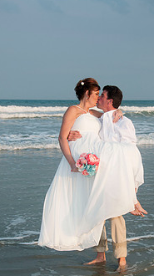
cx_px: 99
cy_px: 169
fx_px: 546
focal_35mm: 75
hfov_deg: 16.0
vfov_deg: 28.2
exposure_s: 1/250
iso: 100
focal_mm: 35
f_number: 5.6
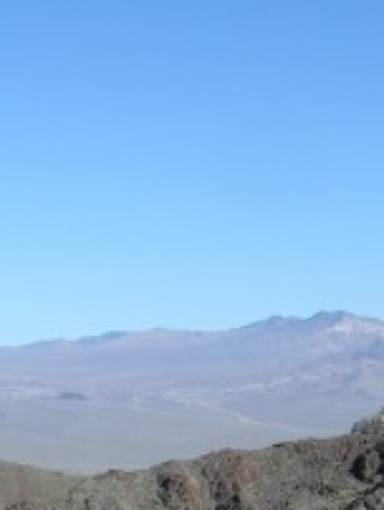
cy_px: 661
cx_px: -15
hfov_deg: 11.1
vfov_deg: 14.2
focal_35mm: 133
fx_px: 1963
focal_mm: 8.9
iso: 50
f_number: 7.1
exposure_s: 1/213
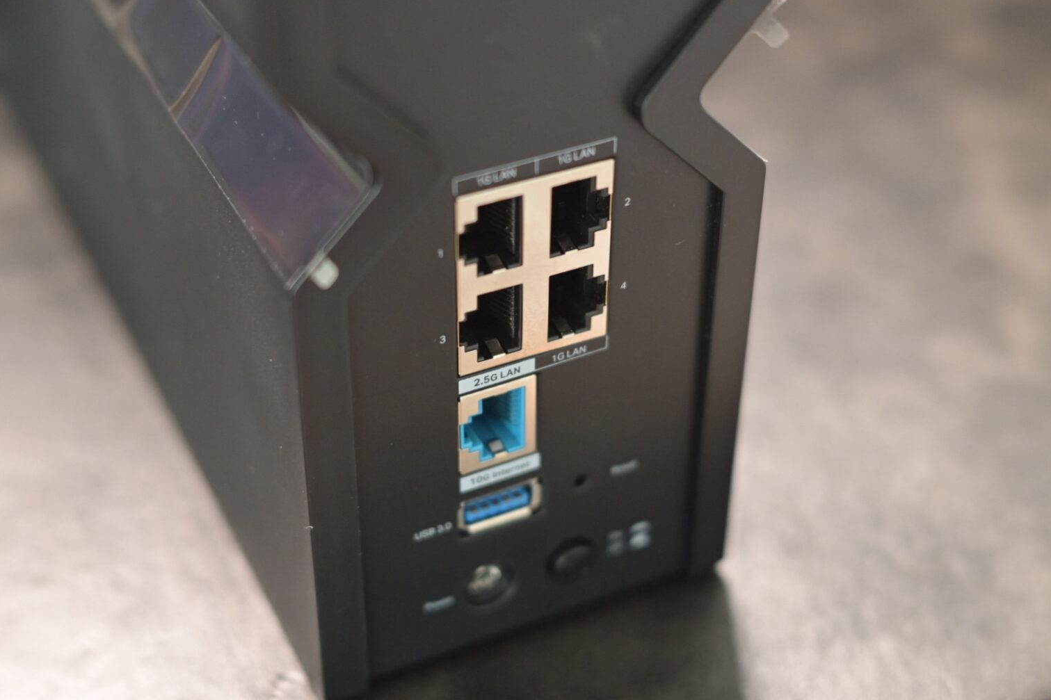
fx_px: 1781
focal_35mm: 61
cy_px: 350
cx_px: 522
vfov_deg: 22.3
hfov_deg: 32.9
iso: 1250
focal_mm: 40
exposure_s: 1/60
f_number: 2.8
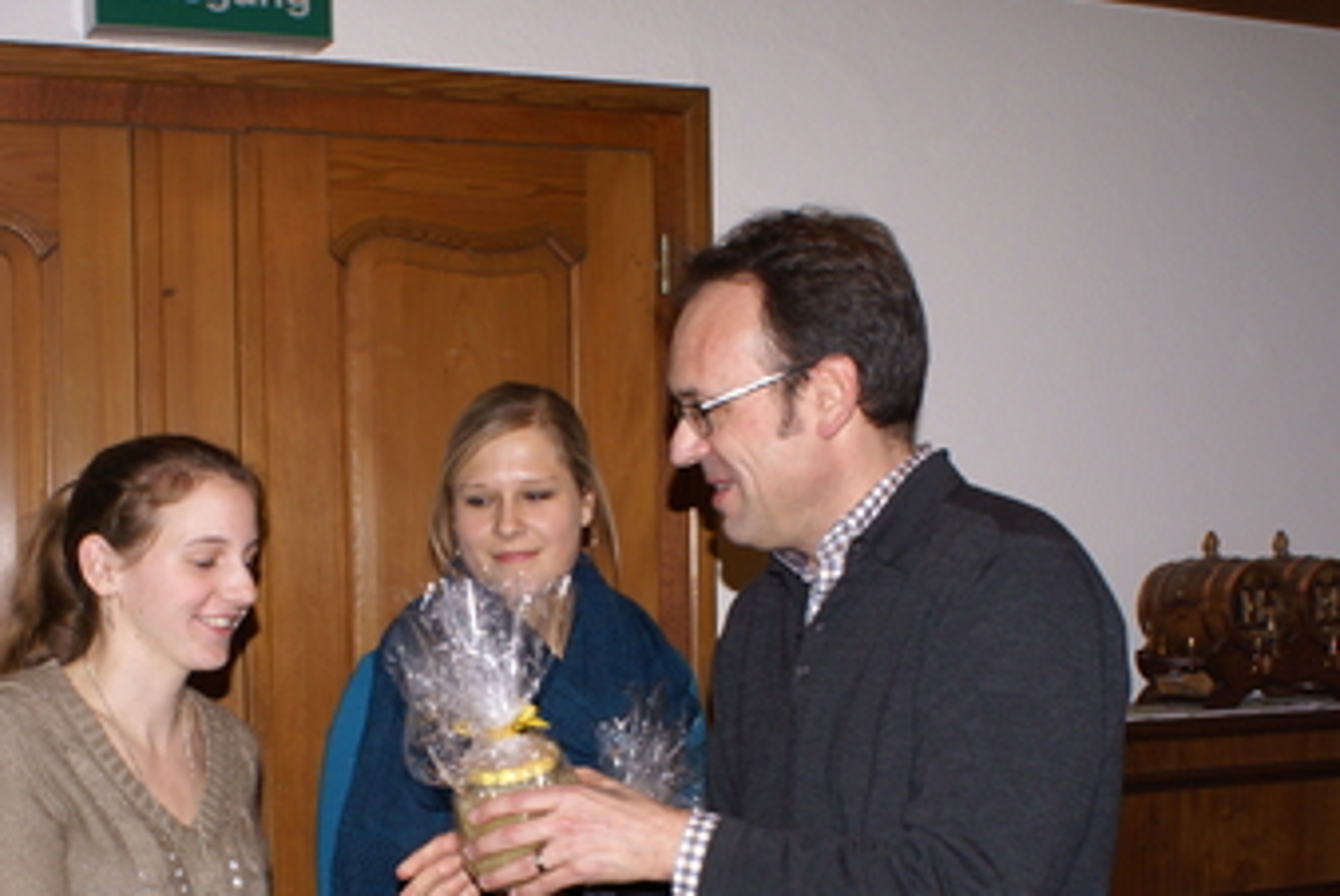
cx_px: 476
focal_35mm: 48
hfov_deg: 40.7
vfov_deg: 27.7
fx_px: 1788
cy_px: 668
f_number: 5.6
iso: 400
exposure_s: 1/60
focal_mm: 20
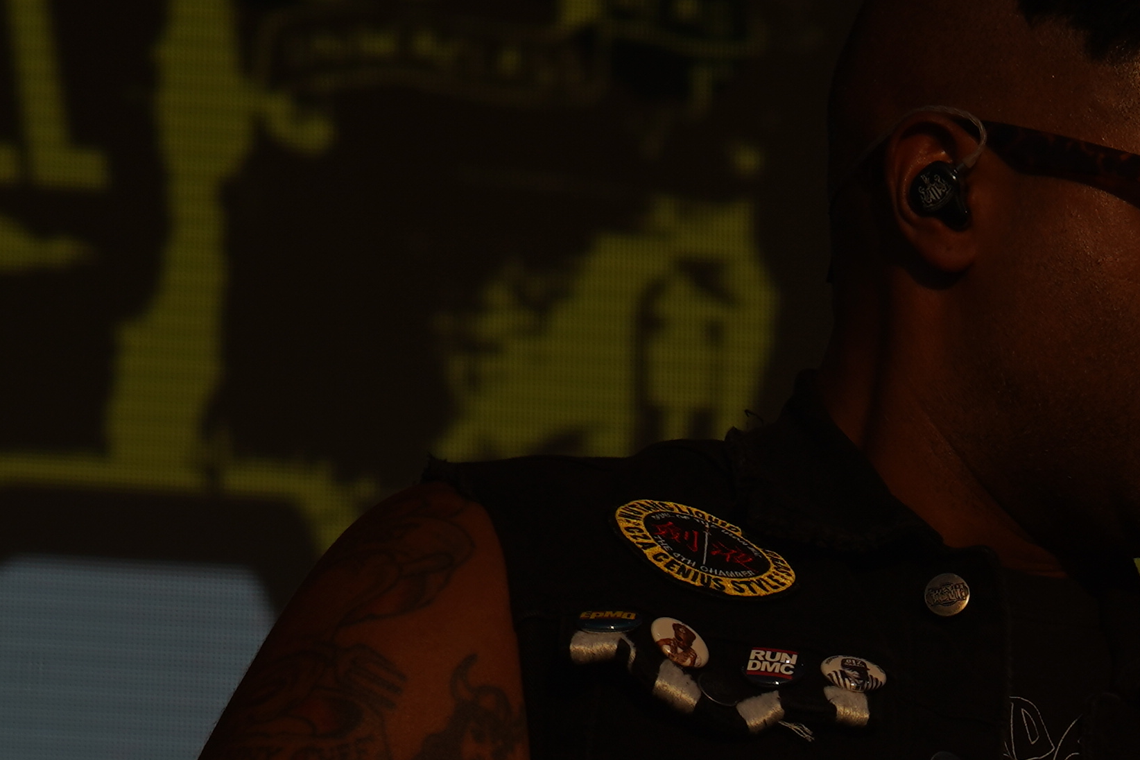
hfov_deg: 5.8
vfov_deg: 3.9
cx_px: 1143
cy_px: 1371
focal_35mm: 354
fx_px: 11209
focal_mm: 97
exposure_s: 1/800
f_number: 8
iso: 100
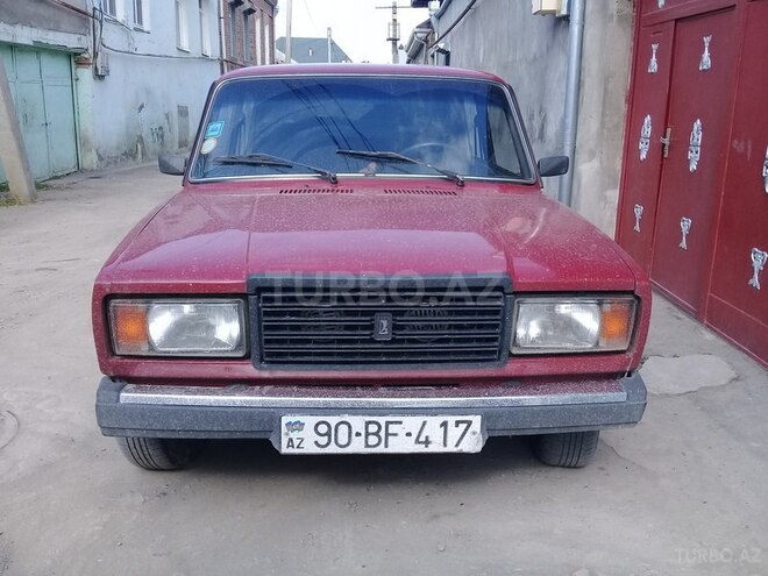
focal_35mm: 31
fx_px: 688
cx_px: 384
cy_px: 288
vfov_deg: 45.4
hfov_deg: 58.4
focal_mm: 3.3
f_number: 2.2
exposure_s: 1/346
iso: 50
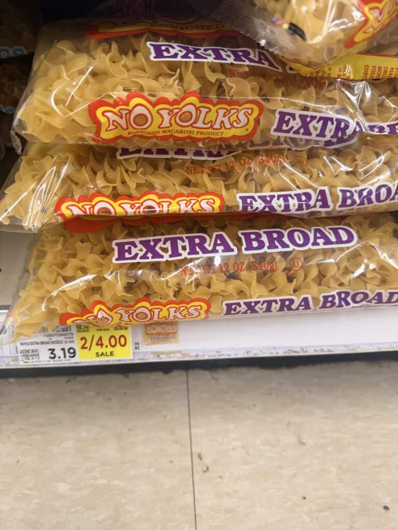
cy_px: 265
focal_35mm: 24
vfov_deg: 71.6
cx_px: 199
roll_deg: -1.3
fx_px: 368
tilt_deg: -41.6
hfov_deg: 56.8
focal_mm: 6.76
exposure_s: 1/64
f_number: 1.78
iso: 160
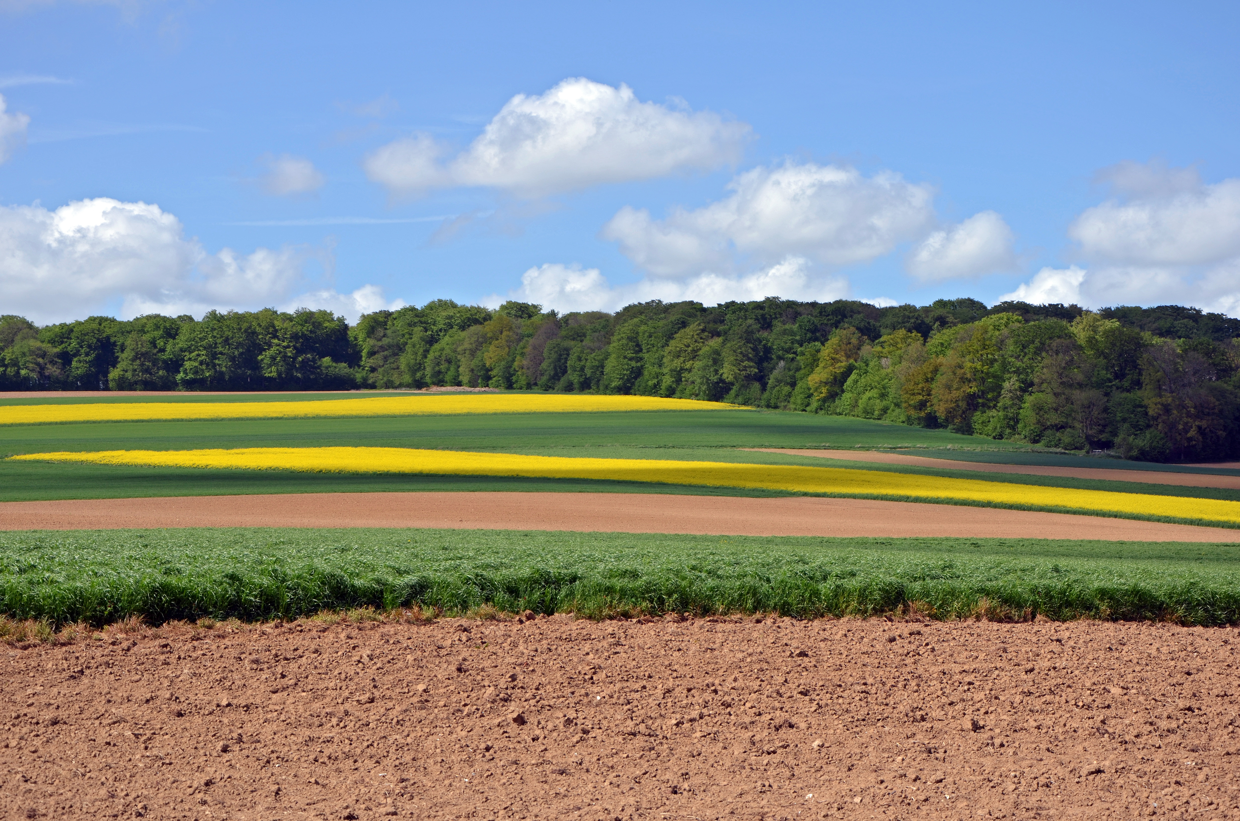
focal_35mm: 78
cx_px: 620
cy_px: 410
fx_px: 2681
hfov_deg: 26.0
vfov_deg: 17.4
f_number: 9
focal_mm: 52
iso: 100
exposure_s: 1/400
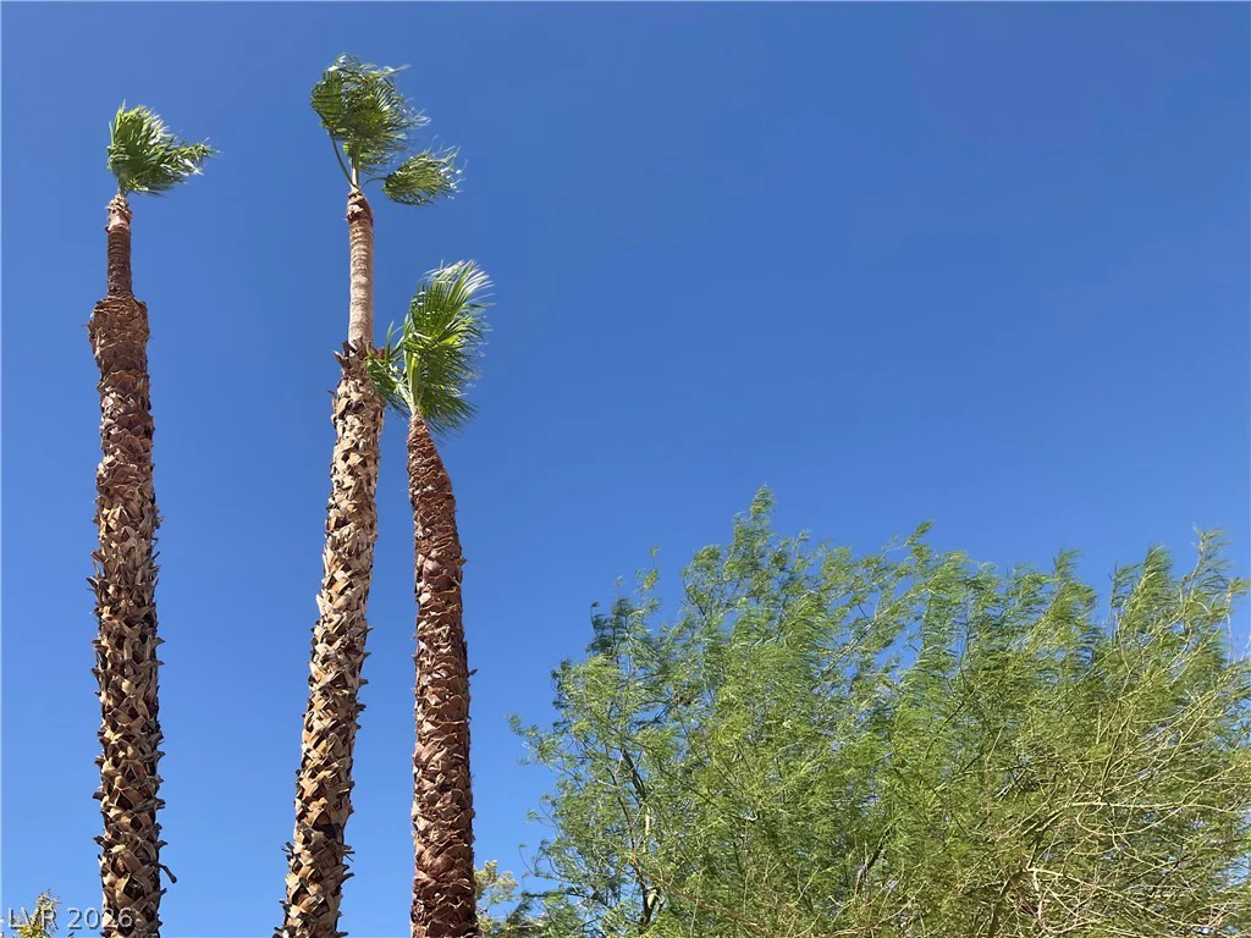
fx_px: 1048
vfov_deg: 48.2
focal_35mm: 29
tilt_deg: +39.1
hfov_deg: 61.7
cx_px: 626
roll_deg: +8.9
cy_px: 469
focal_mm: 3
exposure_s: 1/1279
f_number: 1.8
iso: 16
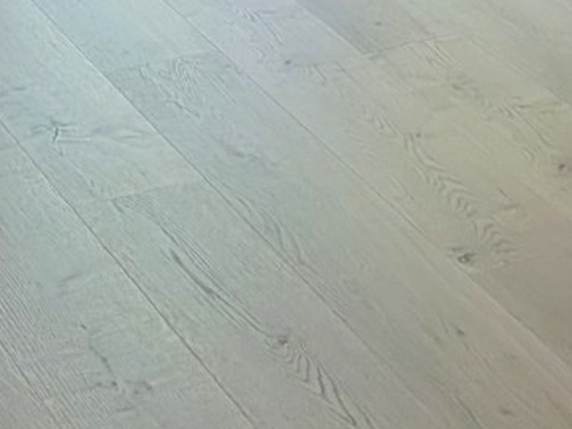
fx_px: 2248
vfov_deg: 10.0
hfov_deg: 14.3
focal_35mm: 136
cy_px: -448
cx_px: 566
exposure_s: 1/735
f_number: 1.7
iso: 26
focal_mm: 4.53
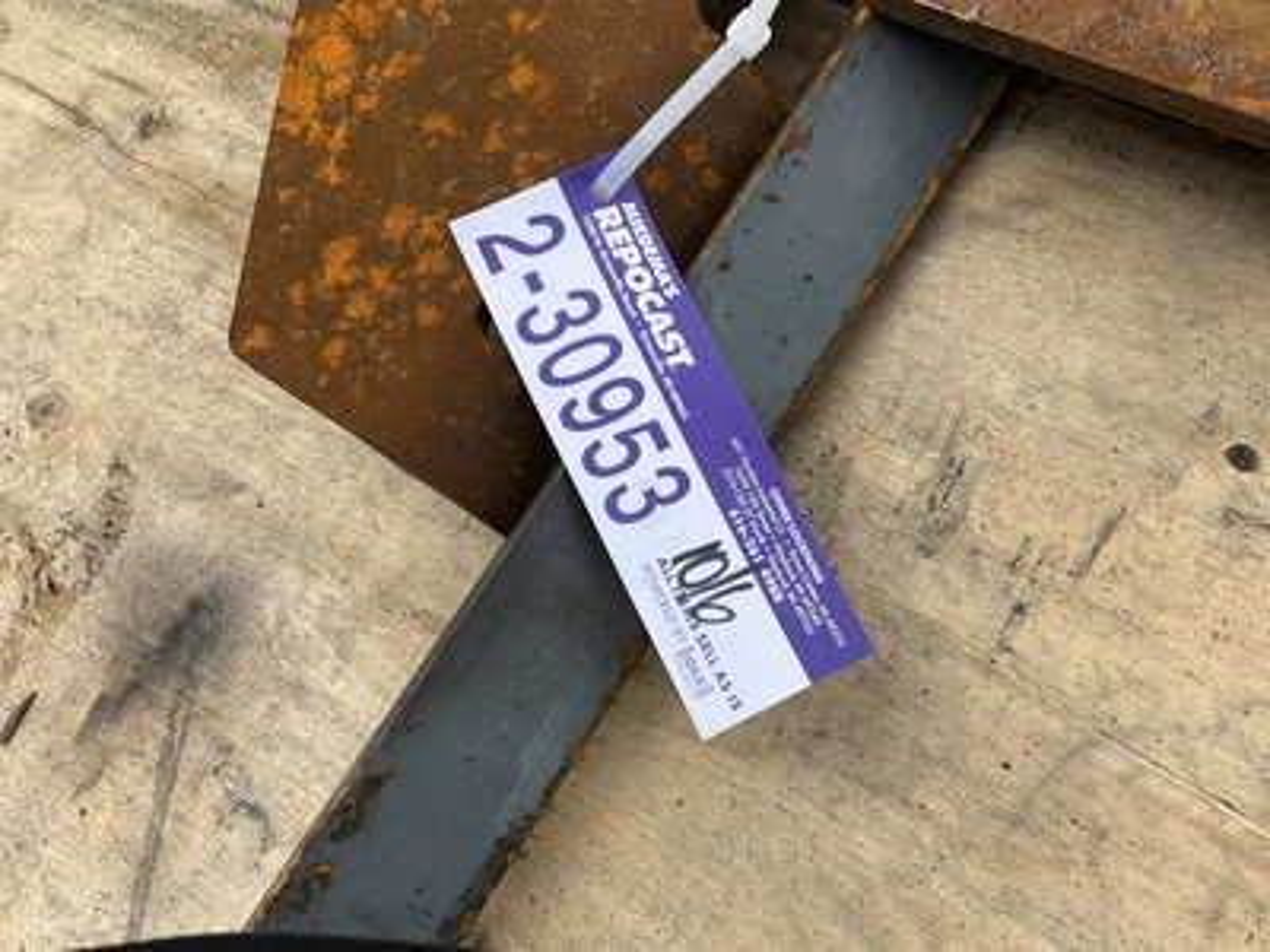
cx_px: 635
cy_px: 476
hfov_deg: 61.7
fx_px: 1064
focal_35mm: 29
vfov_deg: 48.2
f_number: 1.8
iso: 25
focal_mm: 3
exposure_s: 1/1195
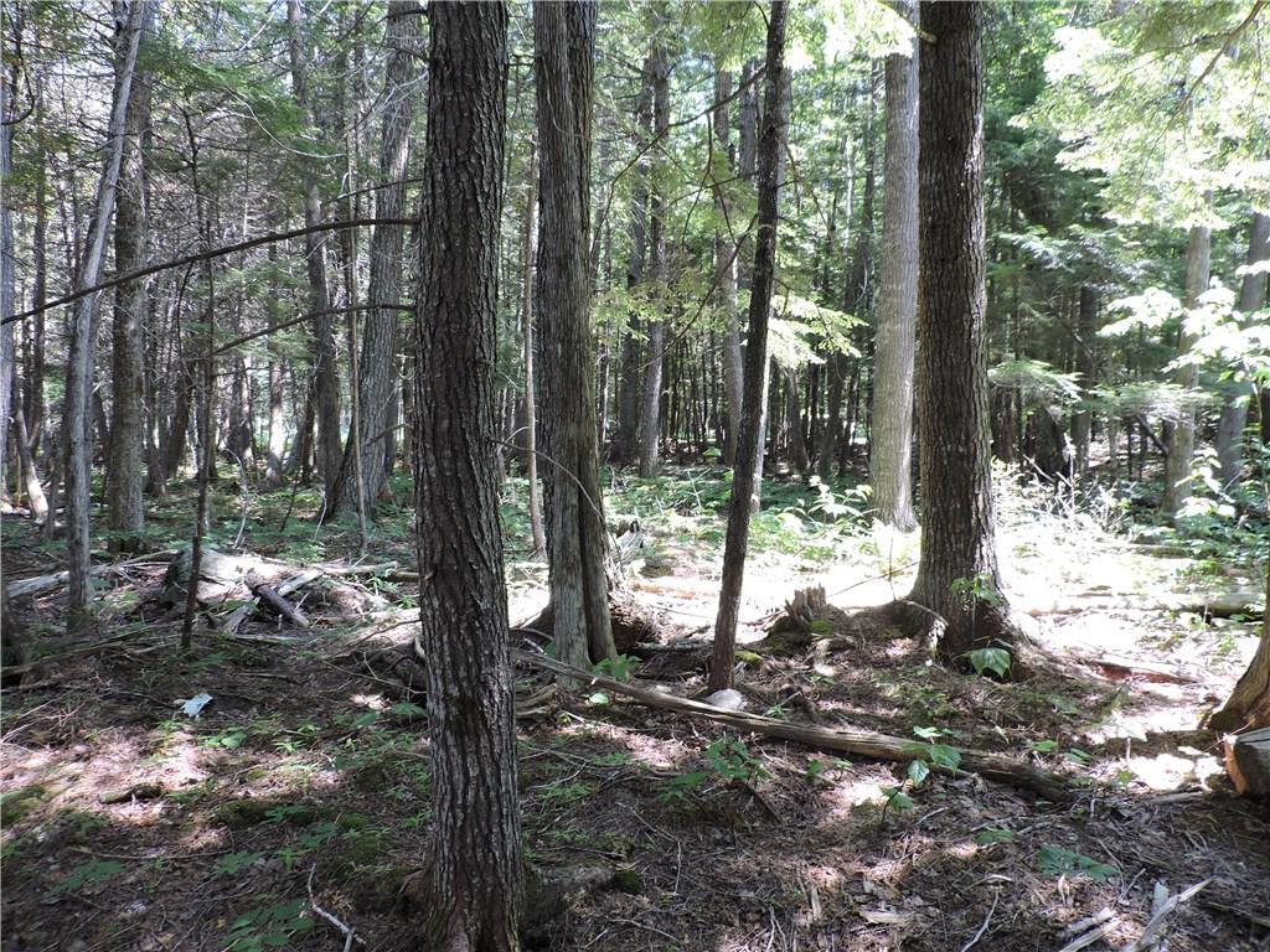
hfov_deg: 71.6
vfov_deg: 56.8
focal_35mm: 24
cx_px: 635
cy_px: 476
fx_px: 881
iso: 100
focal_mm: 4.3
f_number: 3
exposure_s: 1/40
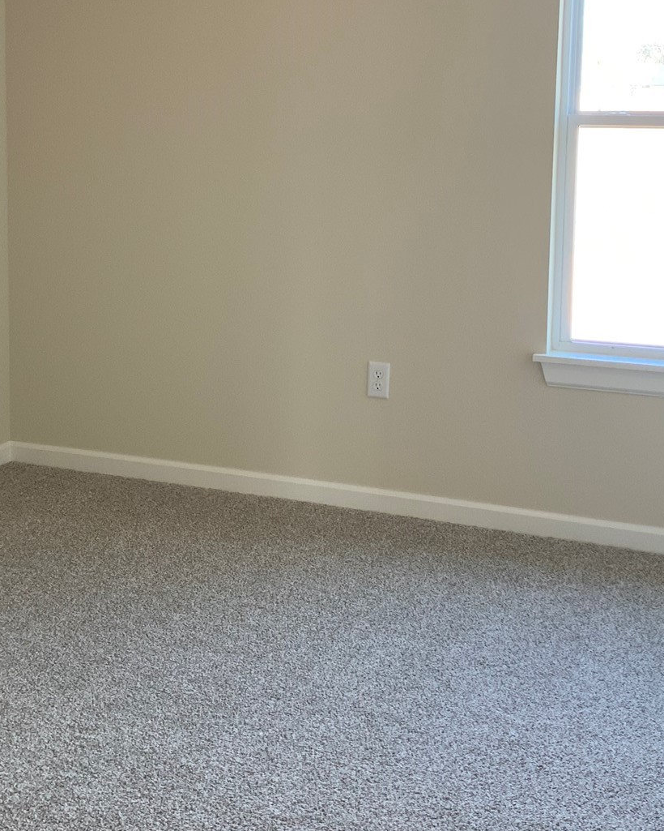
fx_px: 1302
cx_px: 292
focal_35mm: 53
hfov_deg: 28.6
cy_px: 238
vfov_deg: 34.8
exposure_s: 1/60
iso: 40
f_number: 1.8
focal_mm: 3
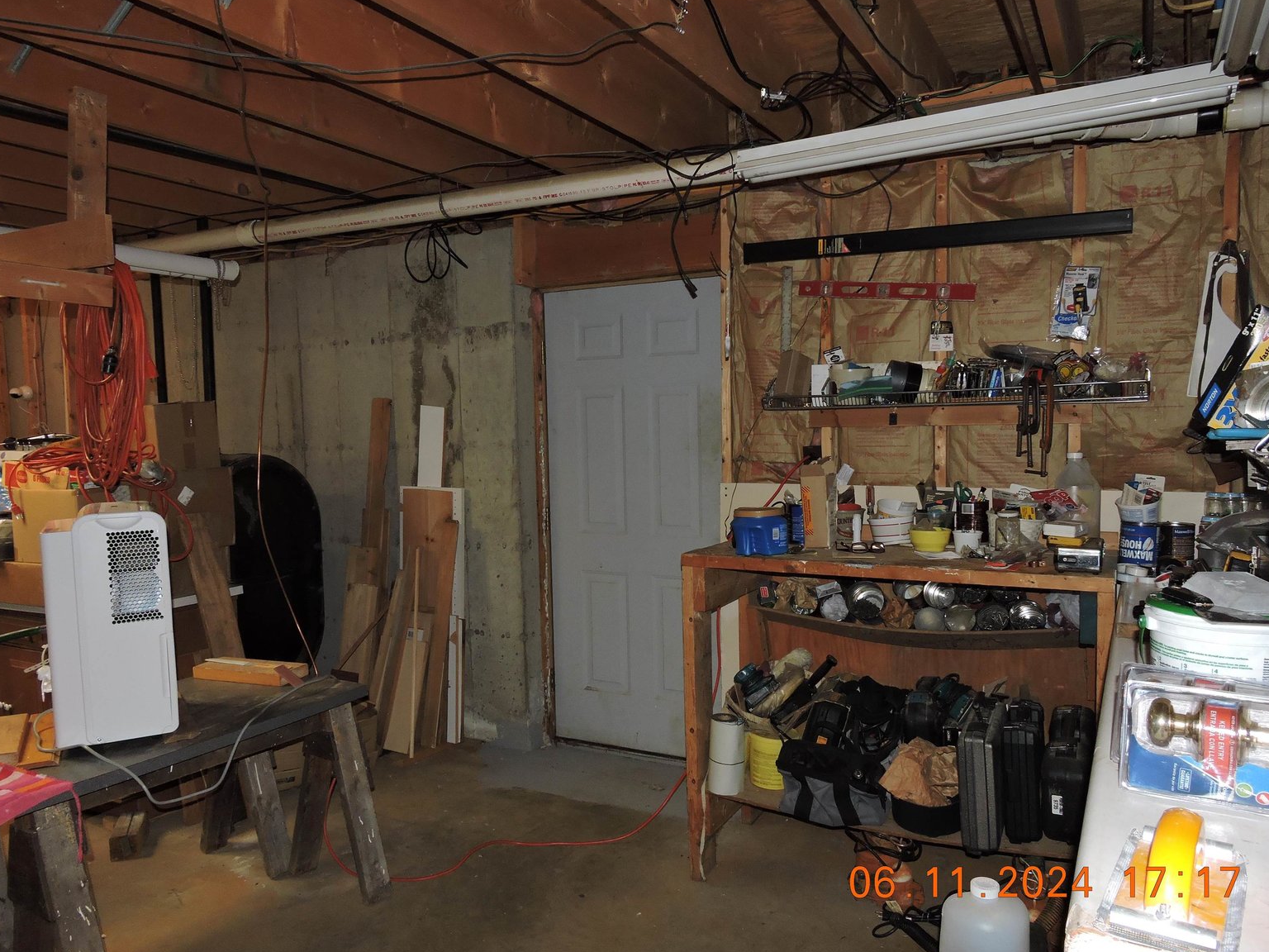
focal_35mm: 25
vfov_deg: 54.9
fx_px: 916
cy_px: 492
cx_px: 641
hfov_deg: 69.4
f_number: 3.3
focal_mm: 4.3
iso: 200
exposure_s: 1/30
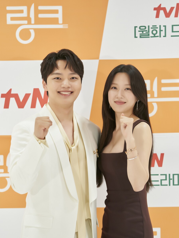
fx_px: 945
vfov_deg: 14.4
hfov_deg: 10.8
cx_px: 90
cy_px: 134
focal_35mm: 137
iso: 800
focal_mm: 126
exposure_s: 1/200
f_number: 3.2
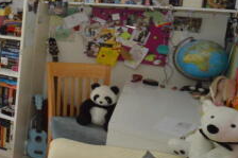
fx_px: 291
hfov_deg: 31.4
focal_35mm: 44
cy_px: 39
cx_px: -88
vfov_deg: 30.0
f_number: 7.1
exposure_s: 1/160
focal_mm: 10
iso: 1600
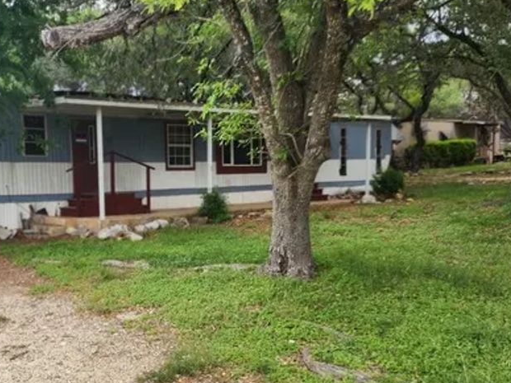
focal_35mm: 38
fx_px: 561
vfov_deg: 37.6
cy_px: 229
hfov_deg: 48.0
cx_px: 160
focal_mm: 6.4
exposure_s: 1/376
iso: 12
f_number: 1.8
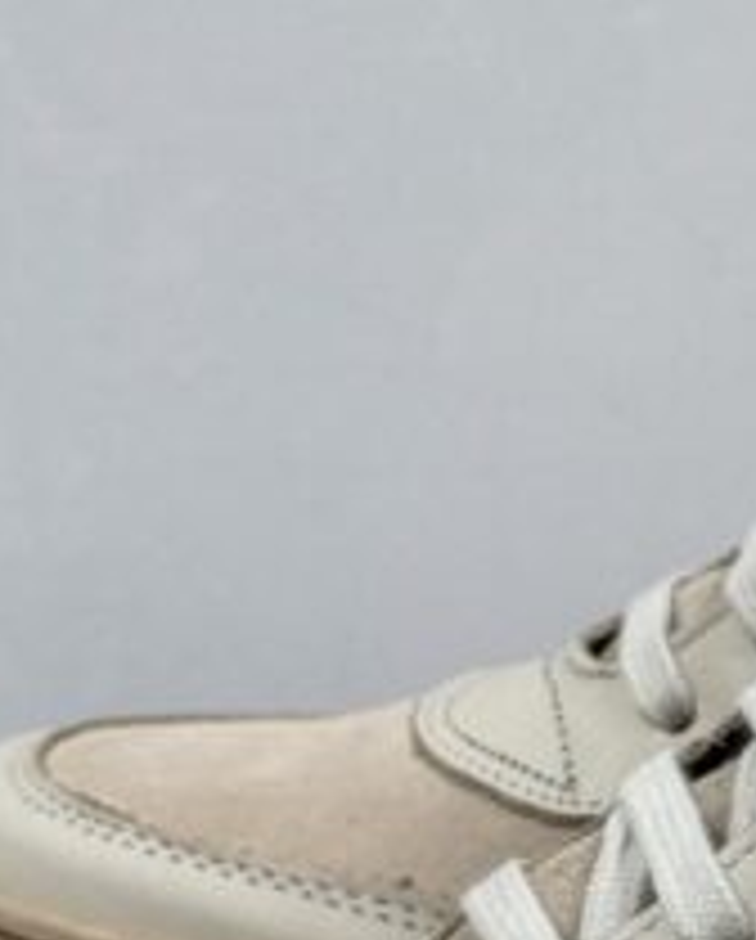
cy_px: 823
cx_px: 904
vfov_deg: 10.7
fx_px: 4992
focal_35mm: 179
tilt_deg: -18.9
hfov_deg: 8.6
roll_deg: +0.1
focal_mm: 6.76
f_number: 1.78
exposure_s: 1/747
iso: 64
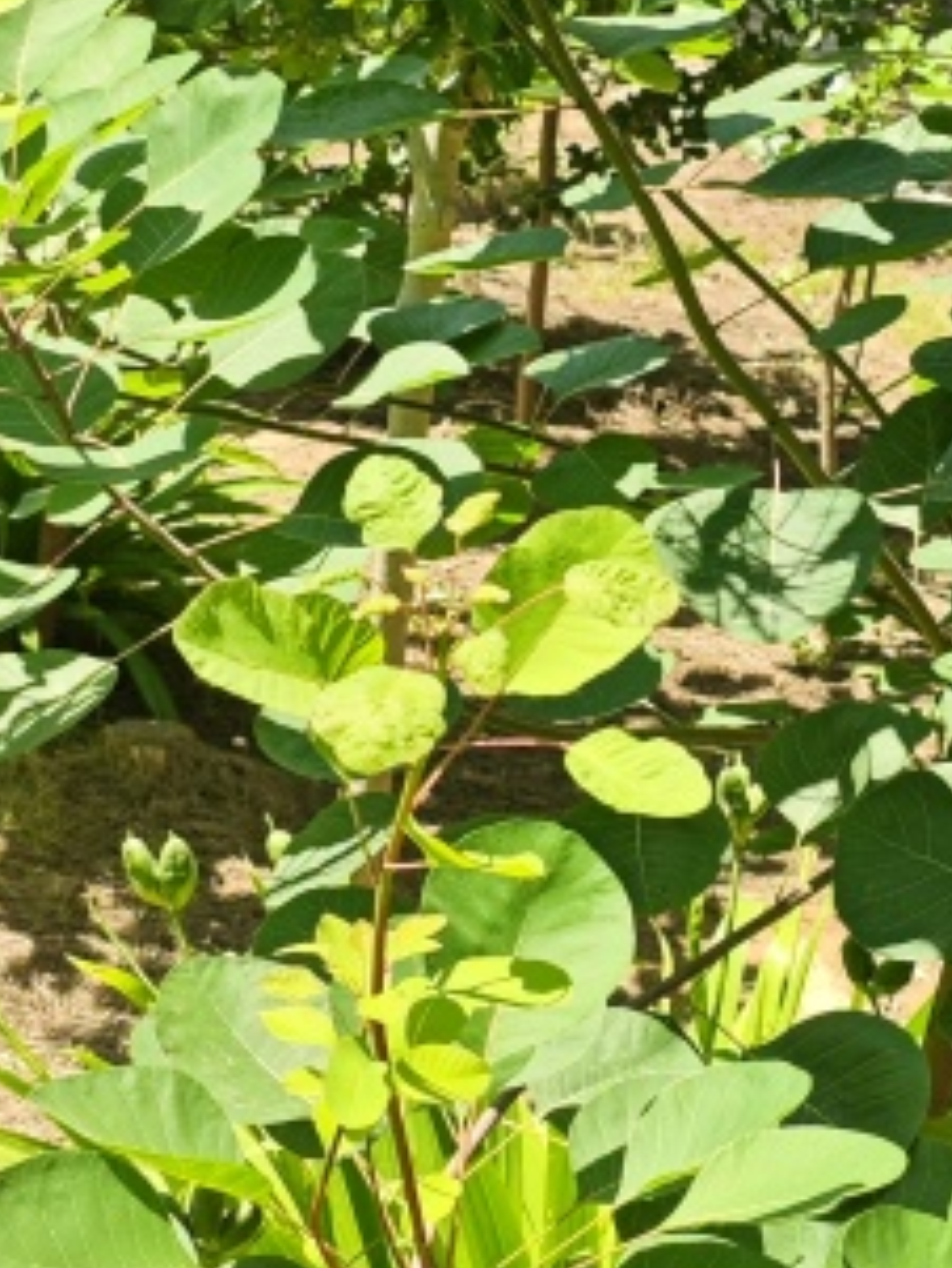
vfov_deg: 22.9
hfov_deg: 17.1
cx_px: 910
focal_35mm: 85
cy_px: 369
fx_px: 3115
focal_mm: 5.84
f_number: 1.6
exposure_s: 1/967
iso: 50
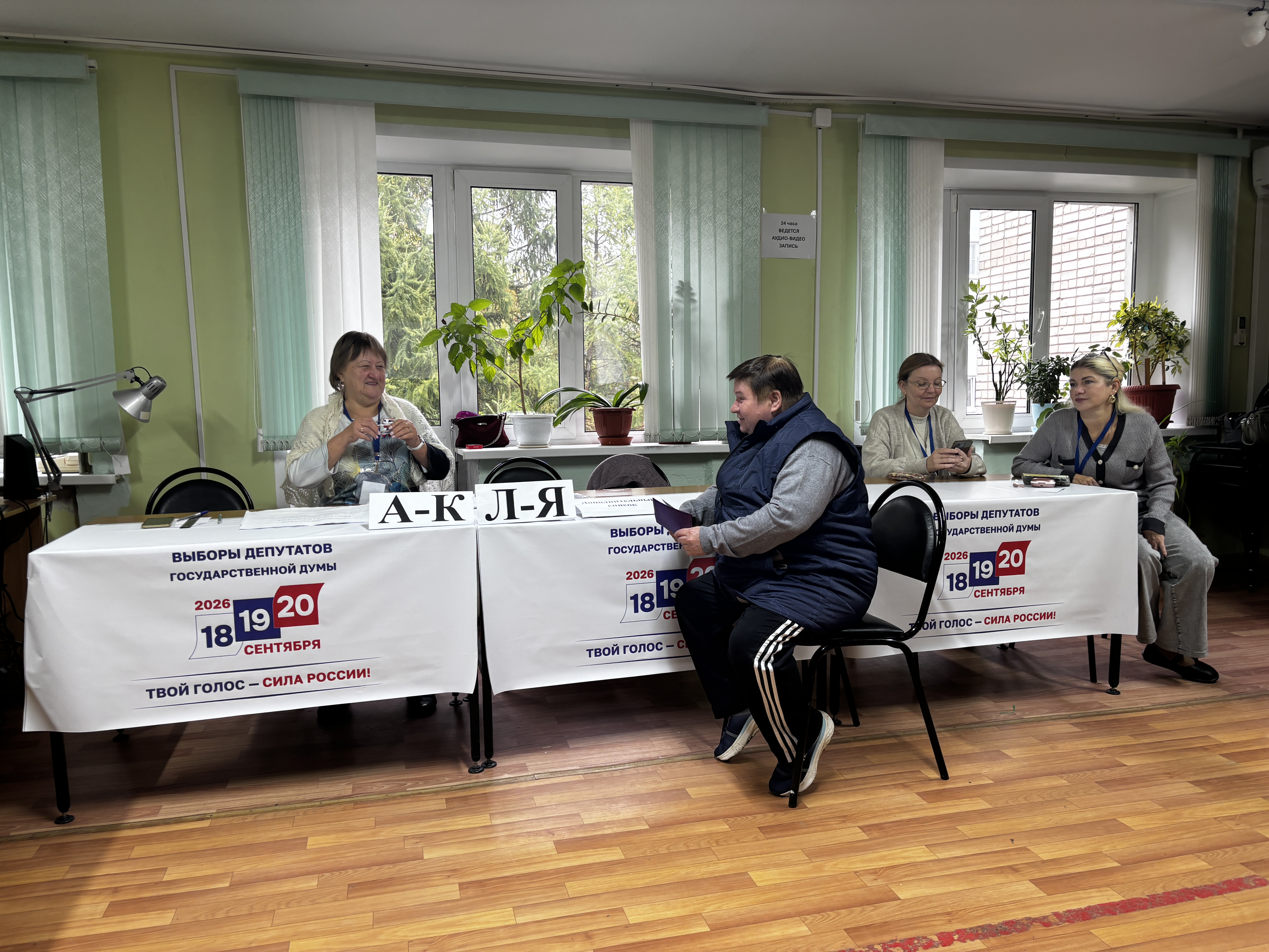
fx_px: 953
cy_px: 476
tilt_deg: -5.3
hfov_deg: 67.3
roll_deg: +0.8
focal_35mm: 26
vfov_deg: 53.1
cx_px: 634
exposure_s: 1/100
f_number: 1.6
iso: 64
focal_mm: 5.96
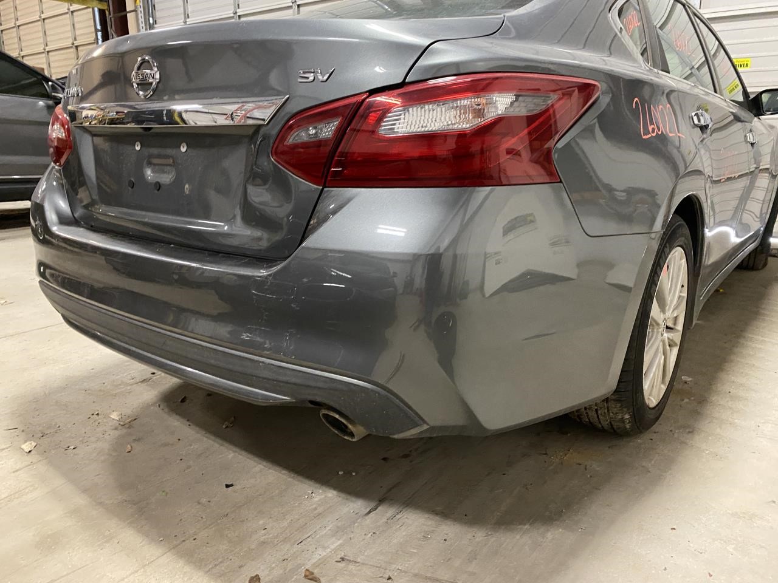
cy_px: 292
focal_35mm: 26
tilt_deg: -15.5
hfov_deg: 67.3
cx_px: 389
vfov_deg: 53.1
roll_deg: +0.3
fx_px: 584
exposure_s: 1/40
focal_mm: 4.25
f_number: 1.8
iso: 500
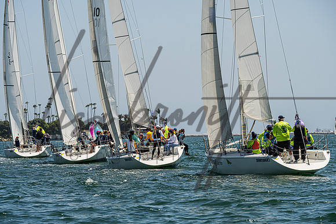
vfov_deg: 8.0
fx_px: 1608
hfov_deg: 11.9
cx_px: 168
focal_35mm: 172
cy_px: 122
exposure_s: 1/3200
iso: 400
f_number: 8
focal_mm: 150
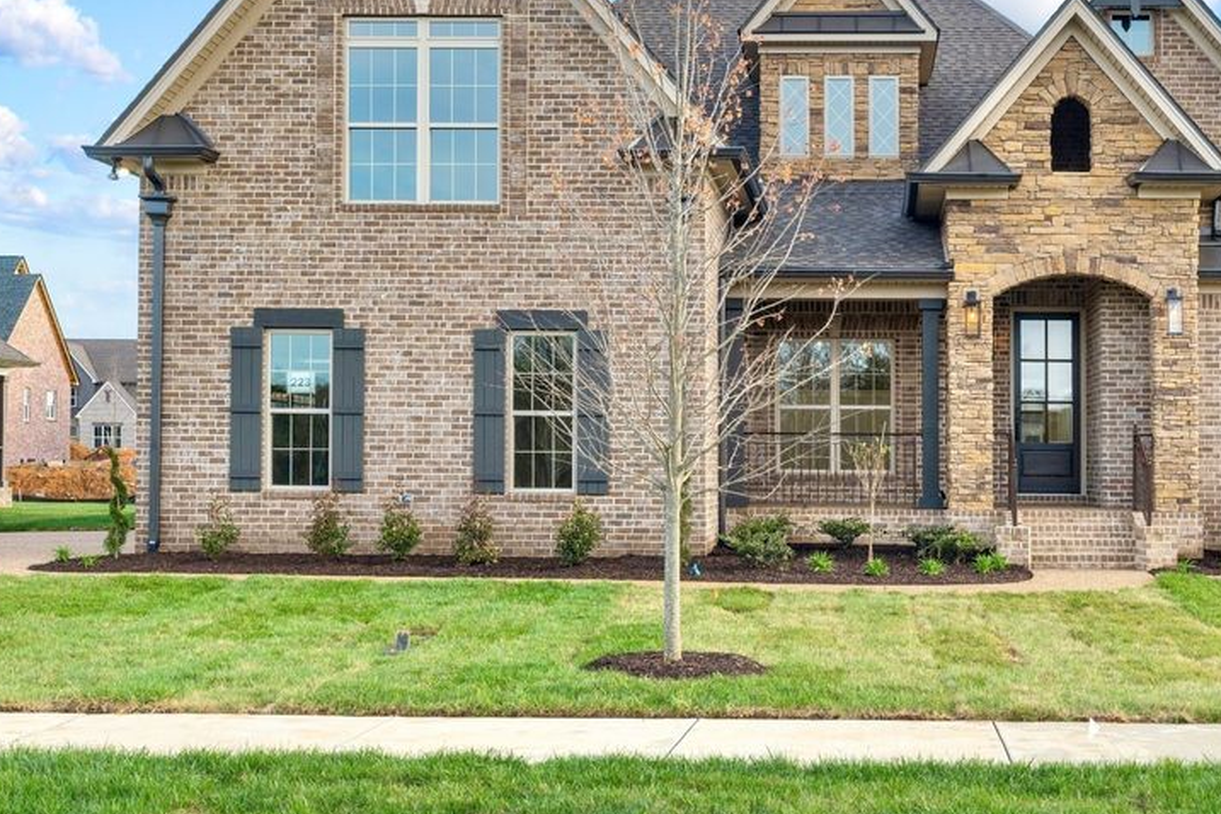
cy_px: 263
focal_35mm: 50
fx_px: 1696
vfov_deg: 26.8
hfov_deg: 39.2
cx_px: 792
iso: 400
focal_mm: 35
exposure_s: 1/125
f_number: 8
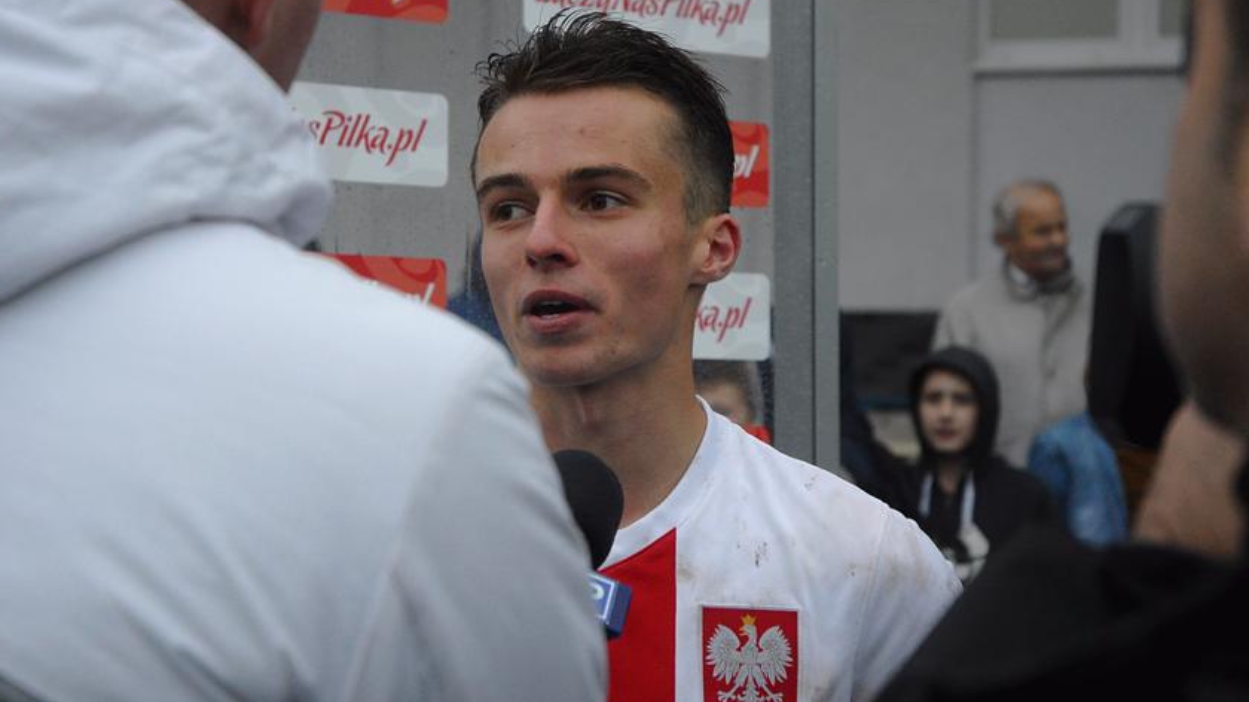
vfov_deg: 13.6
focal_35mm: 89
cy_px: 307
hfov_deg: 23.9
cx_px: 620
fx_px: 2947
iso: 2000
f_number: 4.5
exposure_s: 1/320
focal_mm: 56
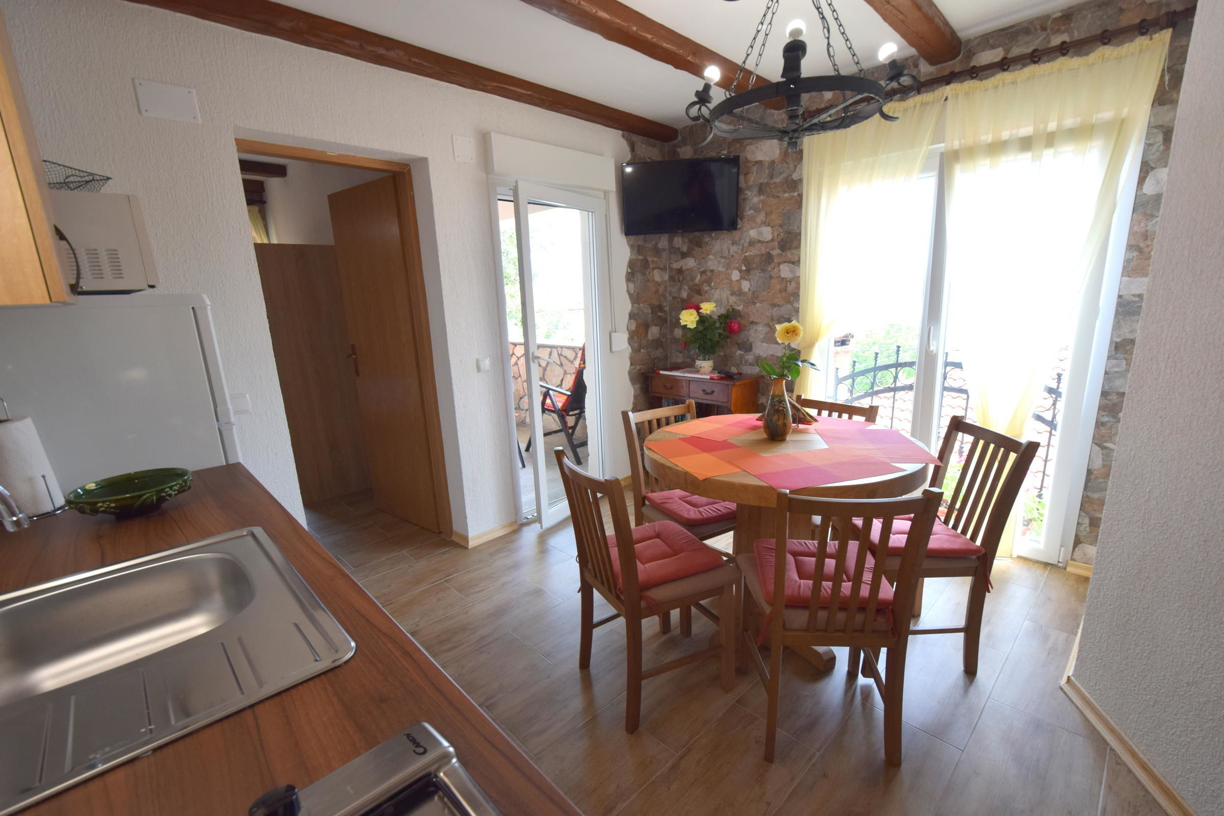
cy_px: 408
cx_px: 612
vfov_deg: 77.3
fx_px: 510
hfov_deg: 100.4
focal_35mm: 15
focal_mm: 10
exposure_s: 1/125
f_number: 5.6
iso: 400
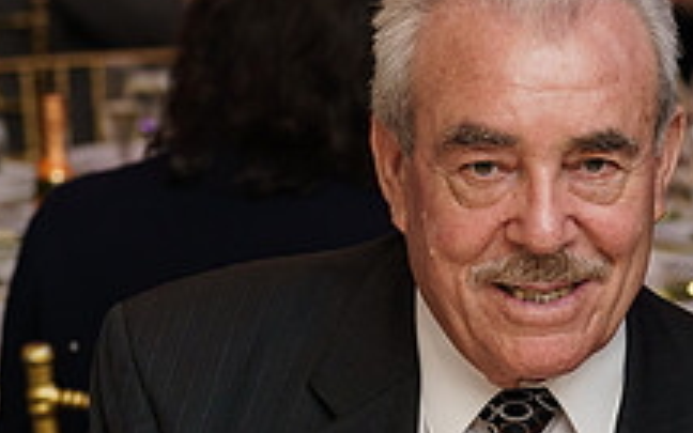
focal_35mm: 205
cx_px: 831
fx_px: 3872
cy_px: 393
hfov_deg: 10.1
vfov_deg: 6.4
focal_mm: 50
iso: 500
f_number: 2.5
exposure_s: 1/250
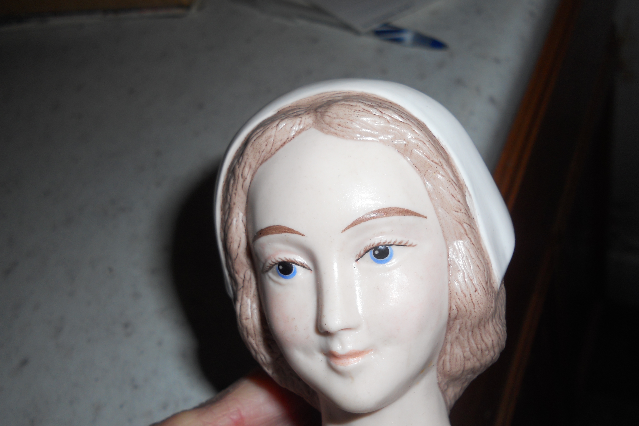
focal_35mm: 34
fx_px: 603
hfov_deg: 55.8
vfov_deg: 38.9
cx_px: 325
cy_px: 208
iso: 80
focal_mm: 5.8
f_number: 8.8
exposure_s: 1/25
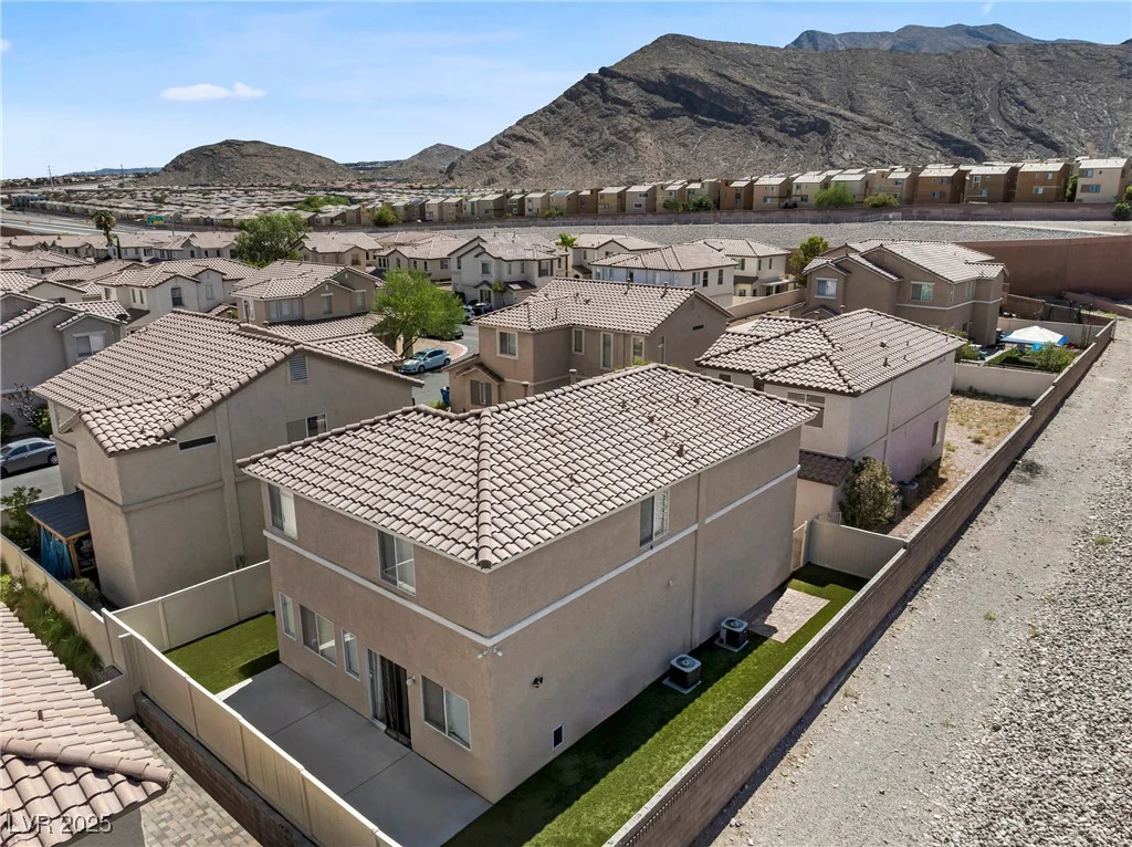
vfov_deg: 56.7
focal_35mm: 24
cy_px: 424
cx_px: 566
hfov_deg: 71.6
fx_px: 784
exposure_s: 1/240
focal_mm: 12.29
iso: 110
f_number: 2.8
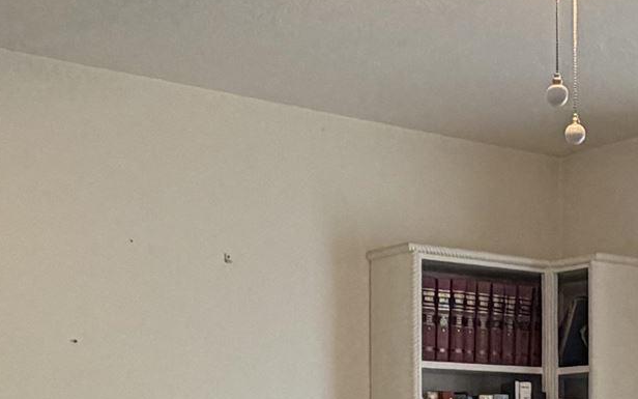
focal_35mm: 74
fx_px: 1287
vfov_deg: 17.1
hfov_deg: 26.9
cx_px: 573
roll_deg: +0.9
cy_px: 436
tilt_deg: +0.9
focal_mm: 2.22
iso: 200
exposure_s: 1/60
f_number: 2.2
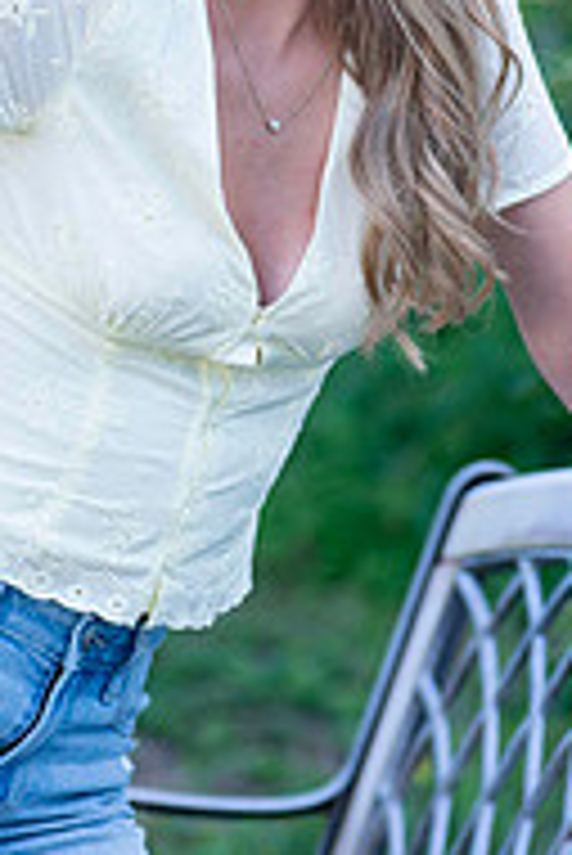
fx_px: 6756
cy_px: 230
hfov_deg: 4.8
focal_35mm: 284
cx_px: 270
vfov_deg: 7.2
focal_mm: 120
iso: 160
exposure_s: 1/125
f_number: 4
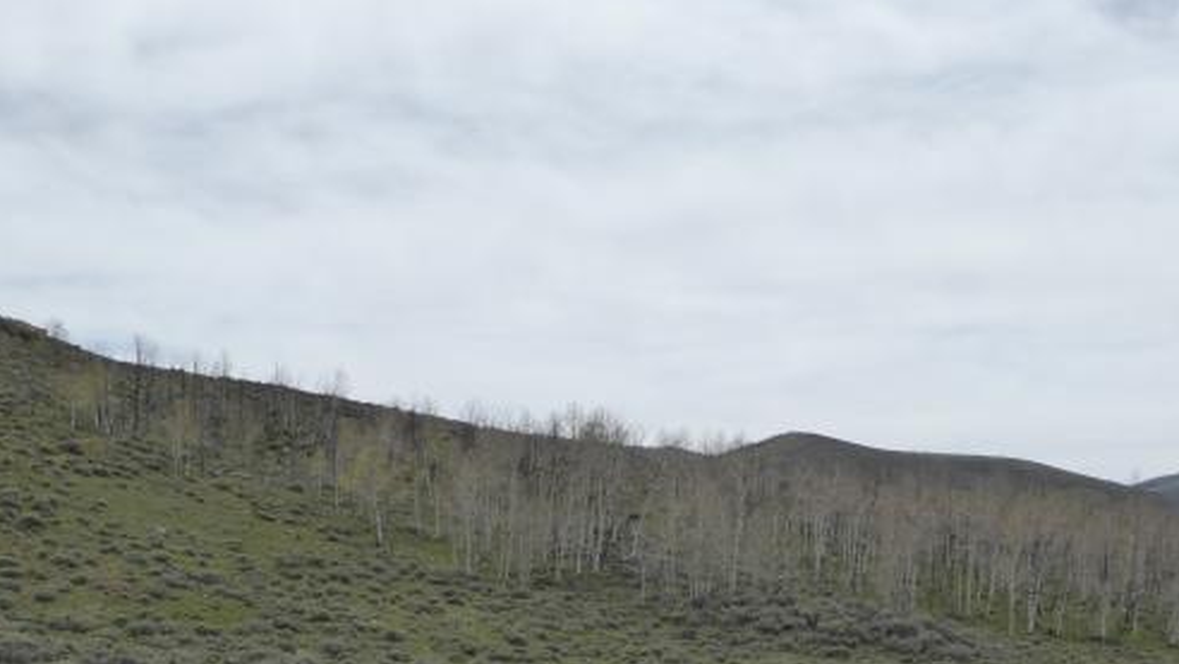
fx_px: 1595
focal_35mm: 51
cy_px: 554
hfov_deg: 40.5
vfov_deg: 23.1
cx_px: 645
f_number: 5.6
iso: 200
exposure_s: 1/800
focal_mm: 6.3
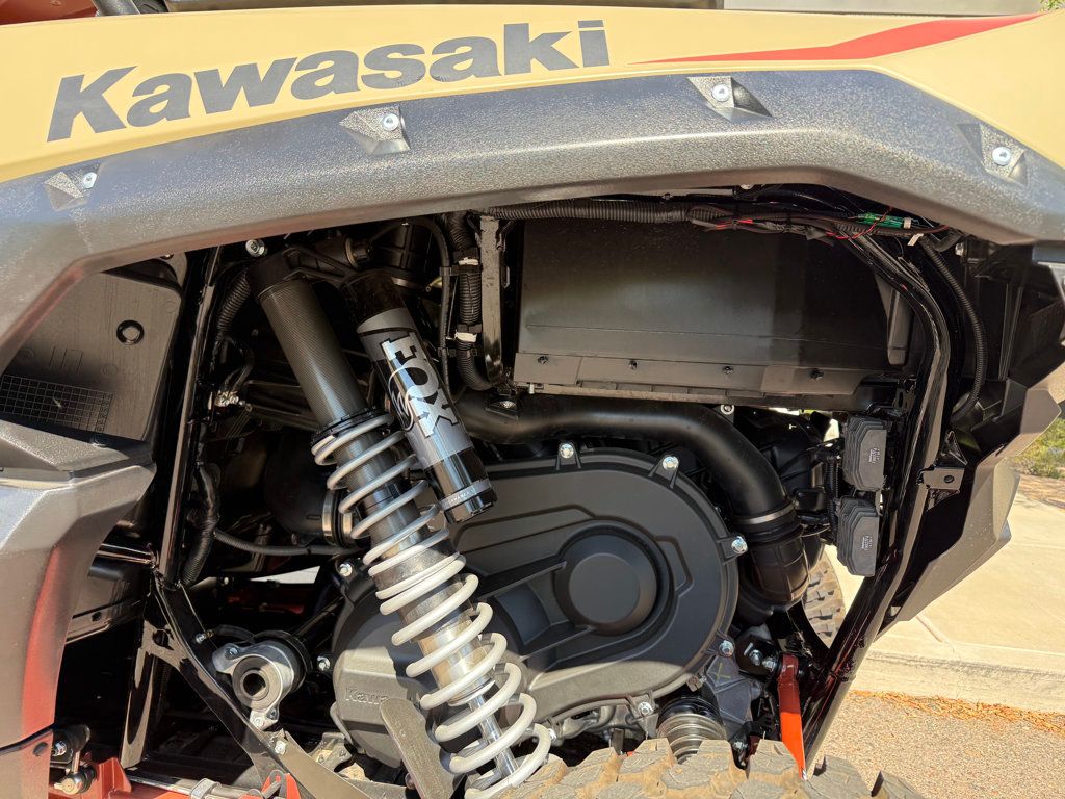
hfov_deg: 71.6
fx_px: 738
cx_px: 532
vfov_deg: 56.8
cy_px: 400
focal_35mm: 24
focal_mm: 6.76
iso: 100
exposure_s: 1/464
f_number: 1.78
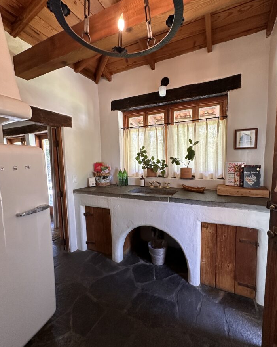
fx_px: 164
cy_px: 174
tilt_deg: -4.7
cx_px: 148
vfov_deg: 93.1
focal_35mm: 16
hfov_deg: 80.3
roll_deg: +0.8
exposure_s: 1/120
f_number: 2.2
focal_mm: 2.22
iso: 250
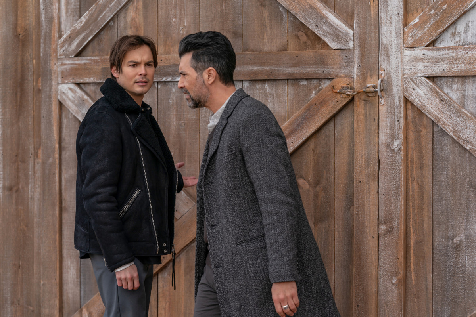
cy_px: 158
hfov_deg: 17.2
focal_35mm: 119
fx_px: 1573
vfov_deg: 11.5
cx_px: 238
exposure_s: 1/500
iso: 160
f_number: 4.5
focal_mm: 119
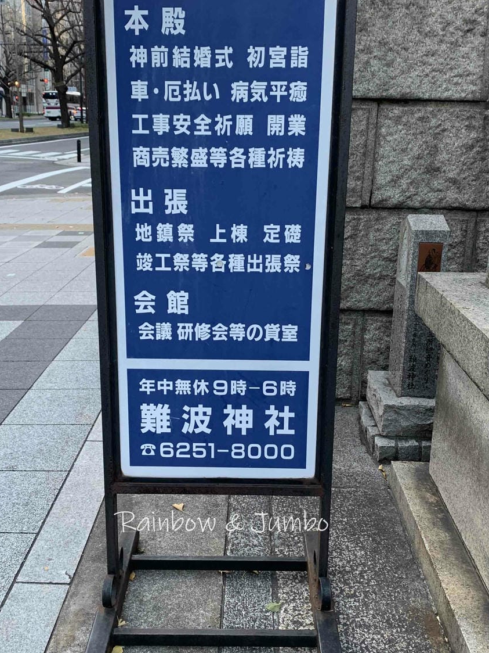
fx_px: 697
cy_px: 307
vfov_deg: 50.1
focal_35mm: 37
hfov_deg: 38.6
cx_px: 221
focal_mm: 4.25
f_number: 1.8
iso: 100
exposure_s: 1/121
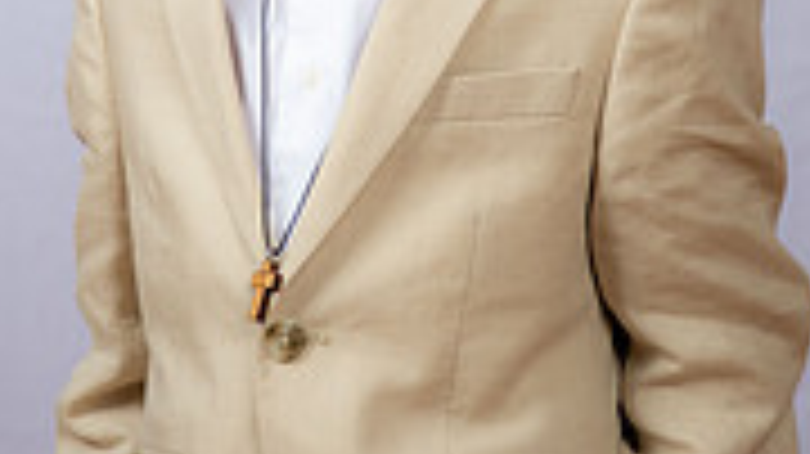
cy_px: -81
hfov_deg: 11.8
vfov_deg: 6.6
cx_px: 457
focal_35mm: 183
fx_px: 3928
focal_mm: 70
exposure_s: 1/160
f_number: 6.3
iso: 250
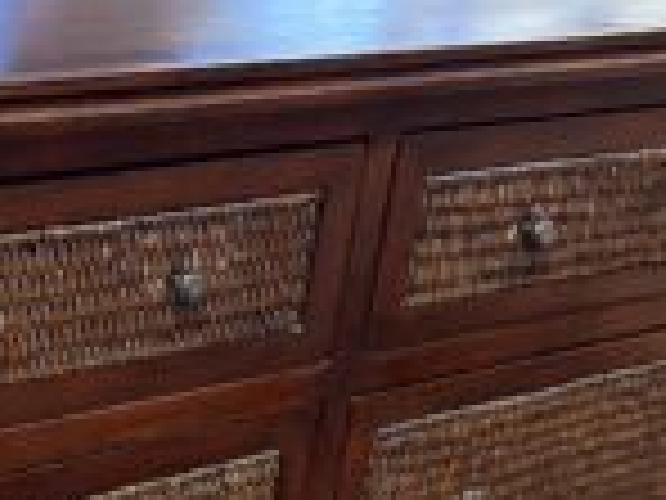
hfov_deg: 21.6
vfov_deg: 16.2
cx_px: 36
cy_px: 579
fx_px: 1693
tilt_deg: -28.0
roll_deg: -4.3
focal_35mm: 88
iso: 400
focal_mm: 5.96
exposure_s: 1/40
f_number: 1.6
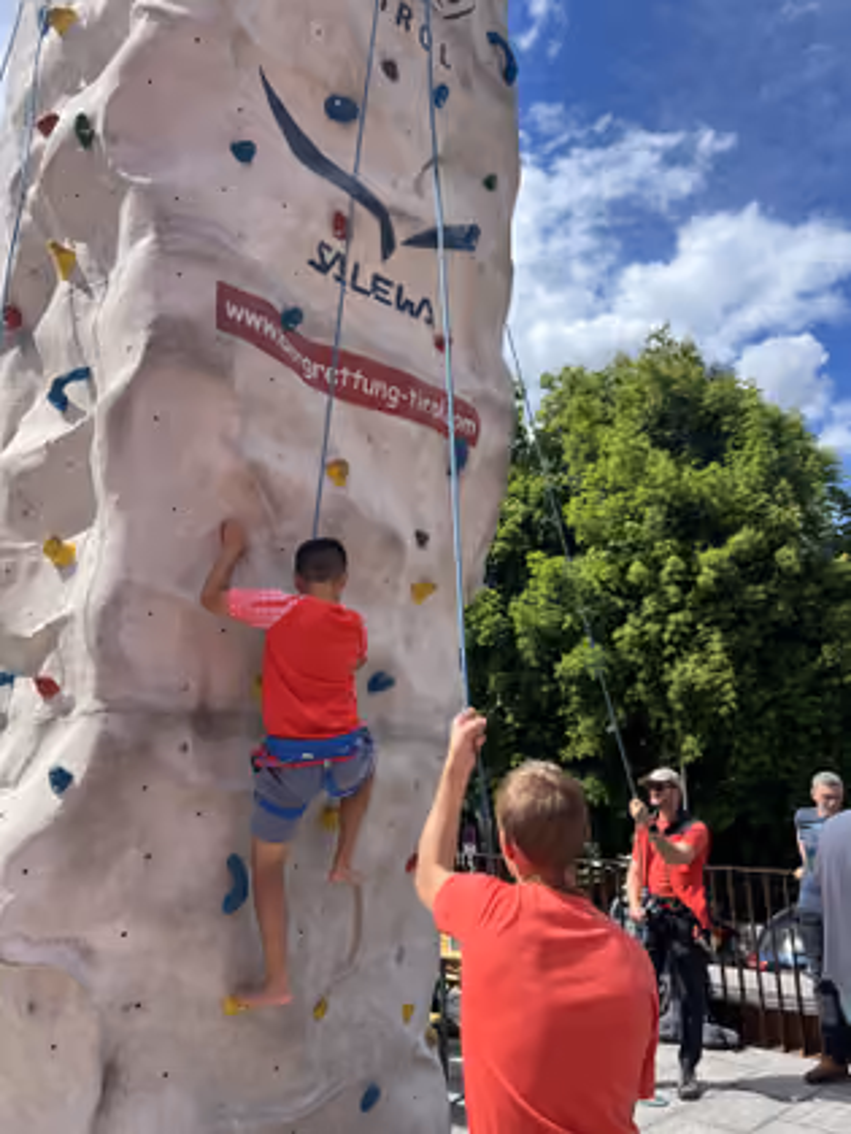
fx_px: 852
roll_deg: +1.8
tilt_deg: +14.6
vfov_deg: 67.3
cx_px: 426
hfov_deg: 53.1
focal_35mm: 26
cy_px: 567
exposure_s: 1/2457
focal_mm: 5.7
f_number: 1.5
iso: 50
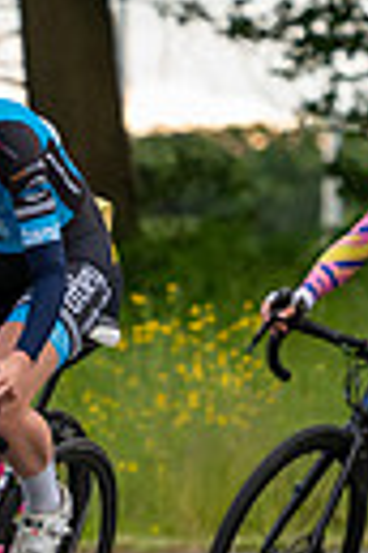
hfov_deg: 2.0
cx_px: -107
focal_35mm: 675
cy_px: 135
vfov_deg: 3.1
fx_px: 10349
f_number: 4
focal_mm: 150
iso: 2200
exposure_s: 1/640
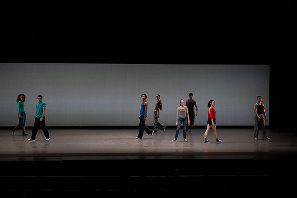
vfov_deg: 11.8
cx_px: 148
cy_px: 99
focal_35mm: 116
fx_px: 957
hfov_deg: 17.6
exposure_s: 1/500
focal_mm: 116
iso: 5000
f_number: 9
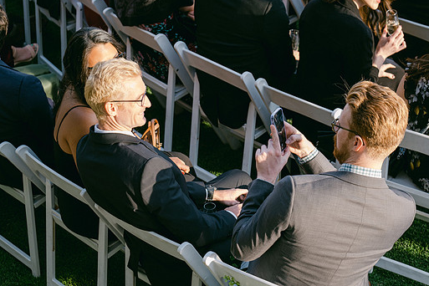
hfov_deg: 18.3
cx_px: 222
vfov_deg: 12.2
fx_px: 1335
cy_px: 139
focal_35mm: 112
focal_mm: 66
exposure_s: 1/240
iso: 320
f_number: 2.8
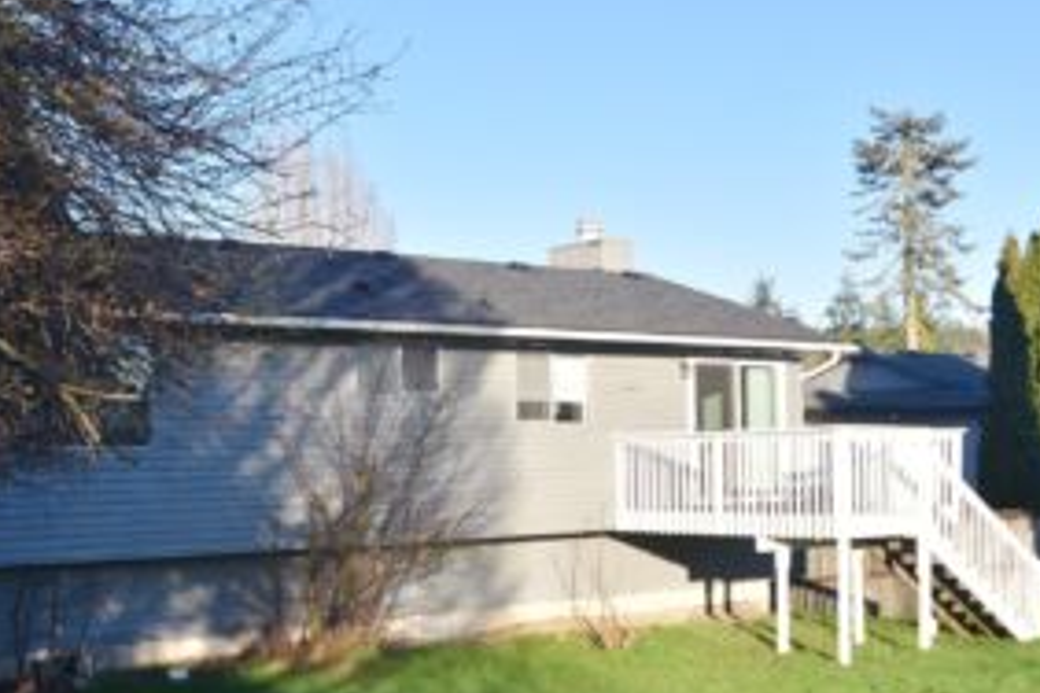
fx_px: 1473
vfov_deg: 26.4
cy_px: 433
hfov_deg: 38.9
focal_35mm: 51
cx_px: 516
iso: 280
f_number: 5.6
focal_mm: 24
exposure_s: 1/250
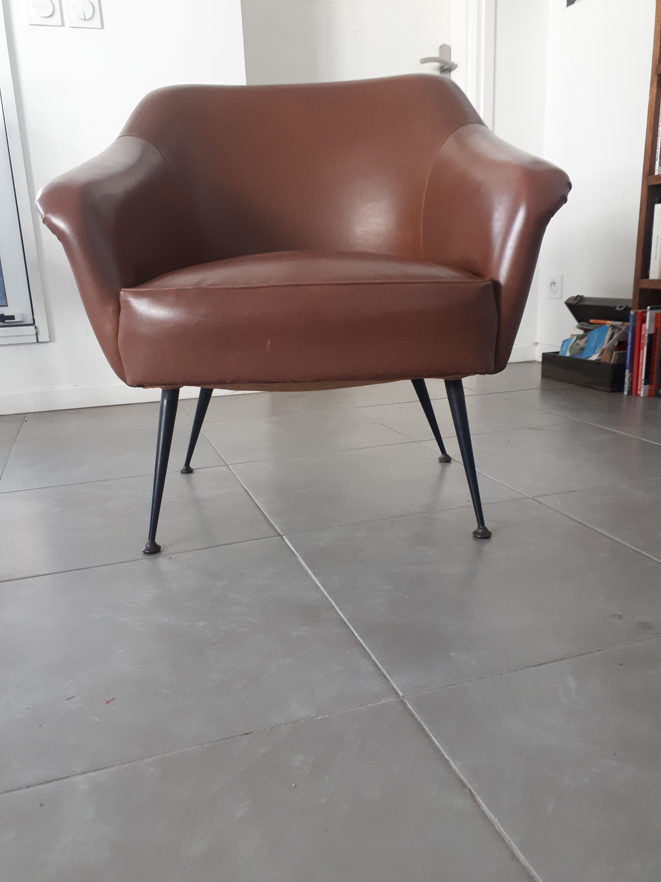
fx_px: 687
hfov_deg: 51.4
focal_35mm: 27
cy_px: 441
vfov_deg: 65.3
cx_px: 330
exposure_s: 1/33
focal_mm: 3.6
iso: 160
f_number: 1.9
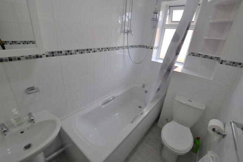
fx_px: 101
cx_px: 122
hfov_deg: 100.4
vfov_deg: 77.4
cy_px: 81
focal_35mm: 15
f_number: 5
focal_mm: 10
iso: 400
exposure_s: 1/100
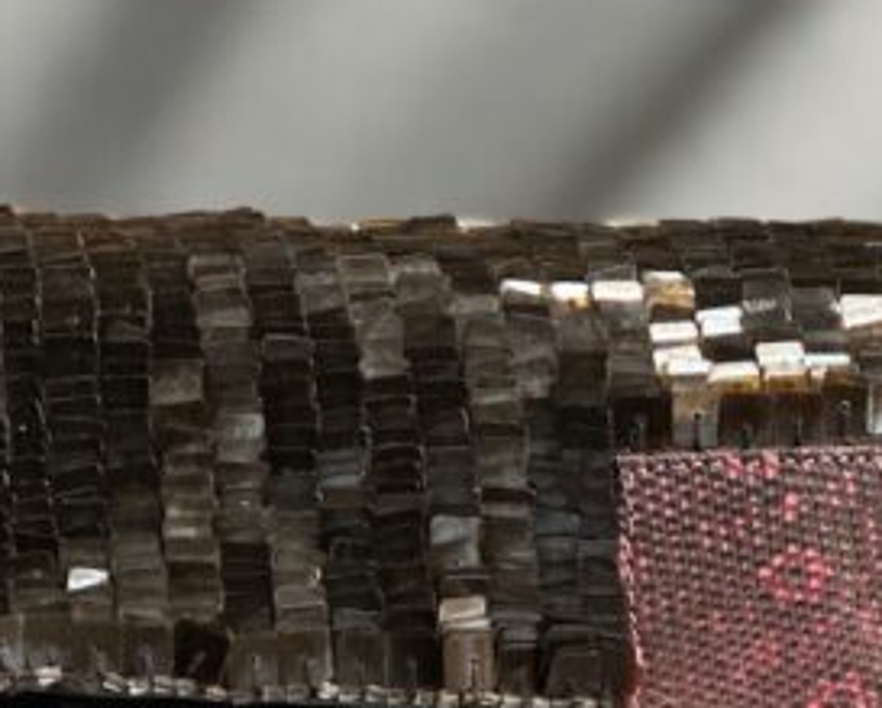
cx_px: 627
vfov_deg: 7.0
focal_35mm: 220
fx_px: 5749
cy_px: 734
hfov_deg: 8.8
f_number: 2.8
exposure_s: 1/40
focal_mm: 9
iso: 250
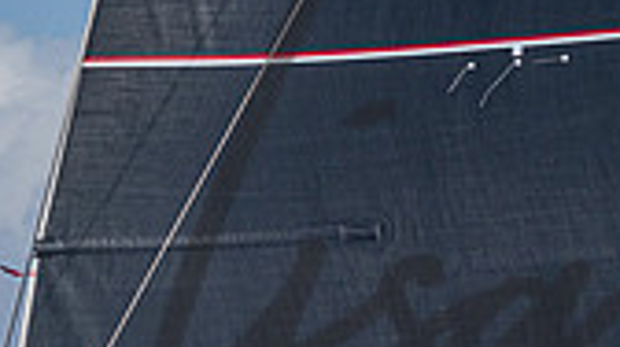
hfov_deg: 2.8
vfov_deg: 1.6
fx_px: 12429
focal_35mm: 757
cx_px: 1113
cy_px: 161
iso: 400
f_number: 6.3
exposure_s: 1/5000
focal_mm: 185
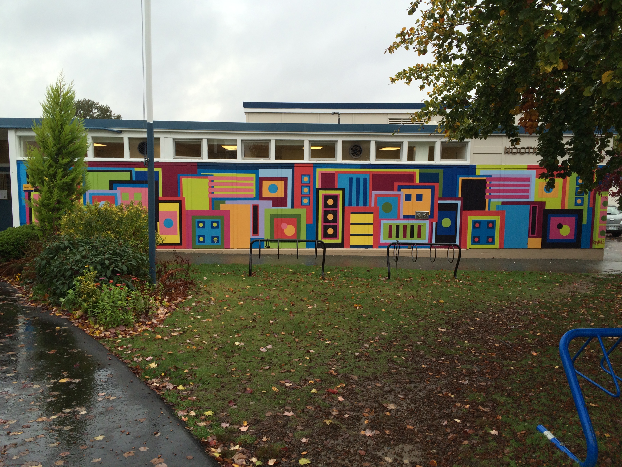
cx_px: 311
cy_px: 234
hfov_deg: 61.7
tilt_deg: -6.3
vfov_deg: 48.2
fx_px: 521
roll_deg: +0.3
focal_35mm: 29
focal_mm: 4.15
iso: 32
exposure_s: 1/265
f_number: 2.2
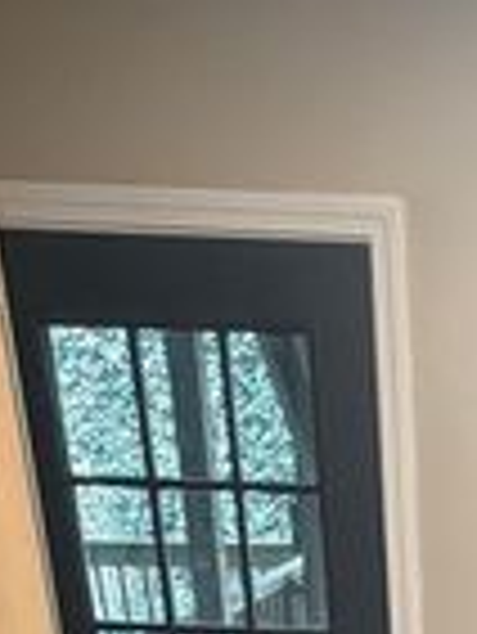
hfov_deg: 20.5
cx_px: 612
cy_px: 1027
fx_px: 1211
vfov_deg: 22.3
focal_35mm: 66
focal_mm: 2.22
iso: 320
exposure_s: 1/60
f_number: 2.2
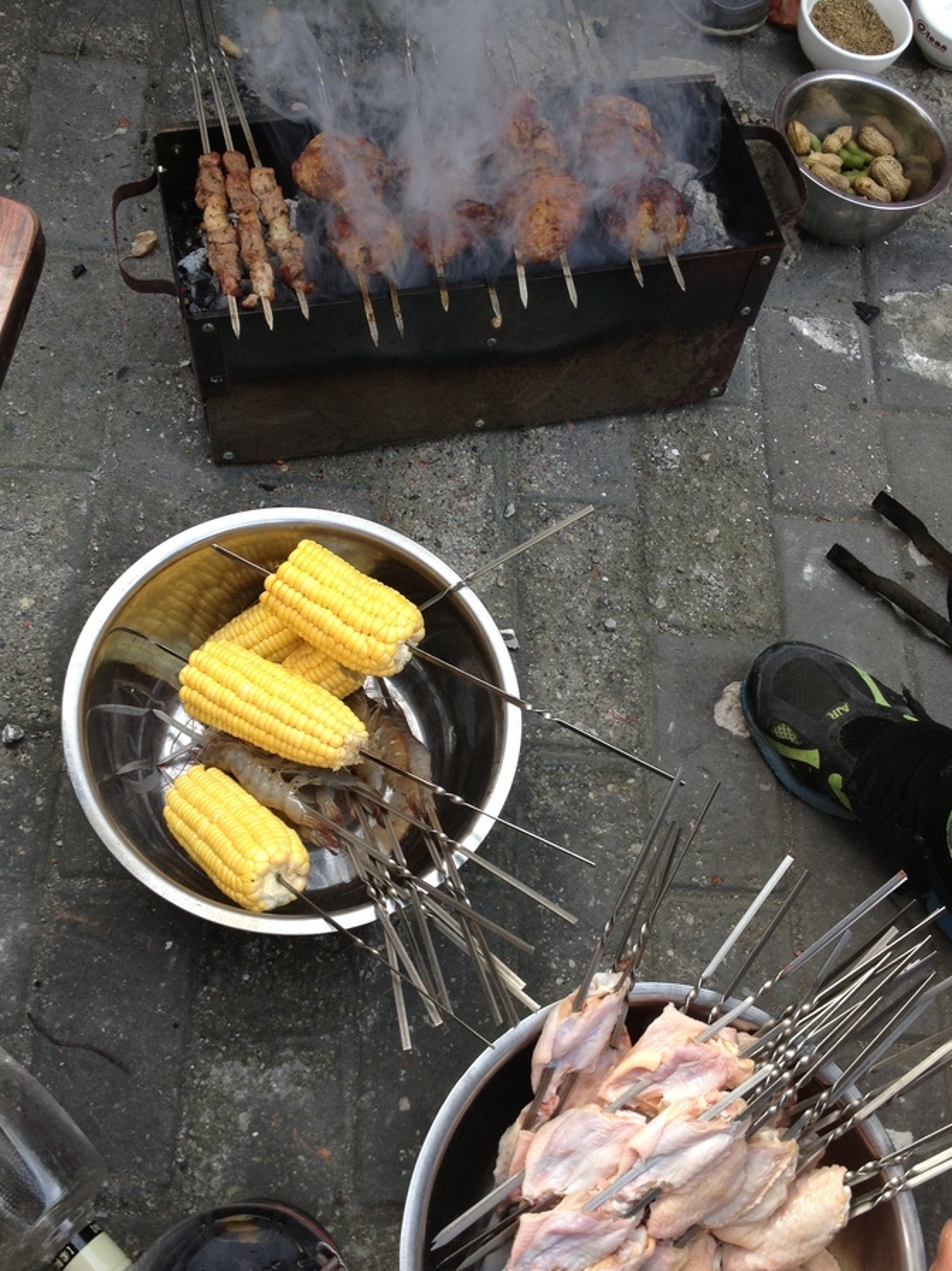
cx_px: 501
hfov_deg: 36.8
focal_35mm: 39
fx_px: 1431
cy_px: 696
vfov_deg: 47.8
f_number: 2.4
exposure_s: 1/183
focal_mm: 4.28
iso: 50
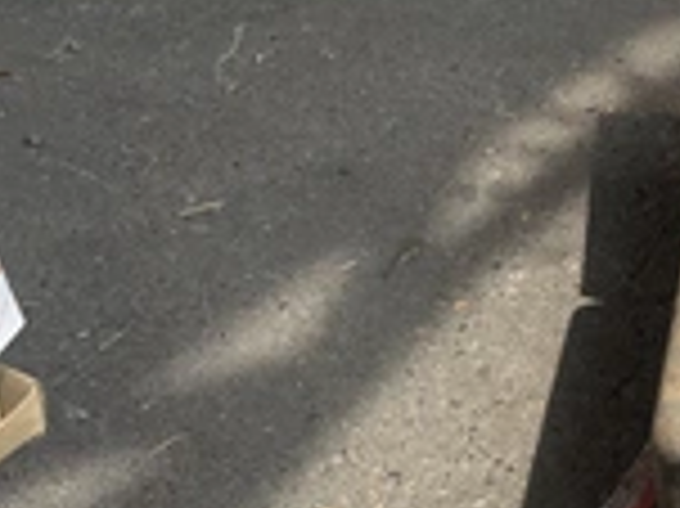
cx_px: 851
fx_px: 1610
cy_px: 463
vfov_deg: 17.7
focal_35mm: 82
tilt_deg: -47.2
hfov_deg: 21.8
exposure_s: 1/637
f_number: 2.4
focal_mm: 3.3
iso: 25
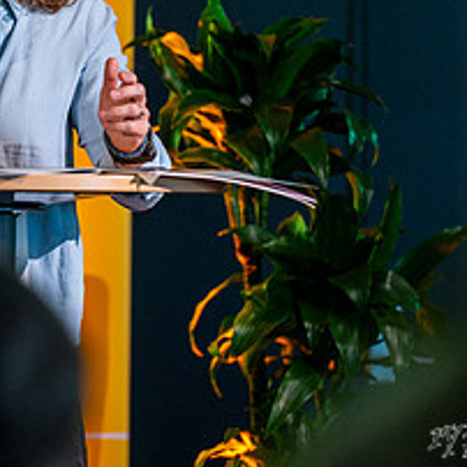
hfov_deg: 4.1
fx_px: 6578
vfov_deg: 4.1
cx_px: 58
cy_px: 101
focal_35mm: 431
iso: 1600
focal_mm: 170
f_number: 2.8
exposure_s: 1/200
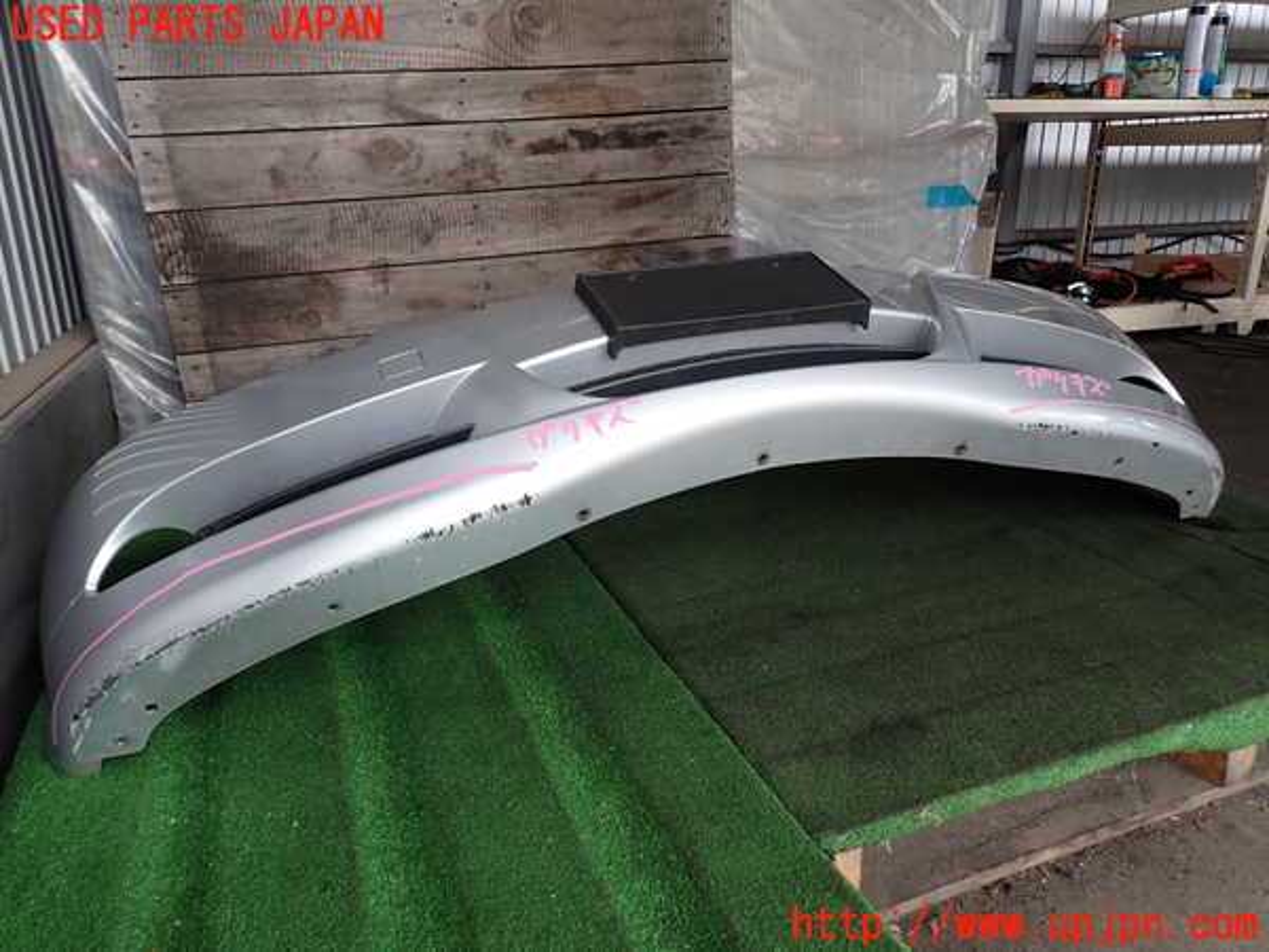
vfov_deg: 54.9
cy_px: 476
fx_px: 916
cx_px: 634
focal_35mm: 25
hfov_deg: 69.4
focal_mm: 4.5
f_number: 2.8
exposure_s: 1/160
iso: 100
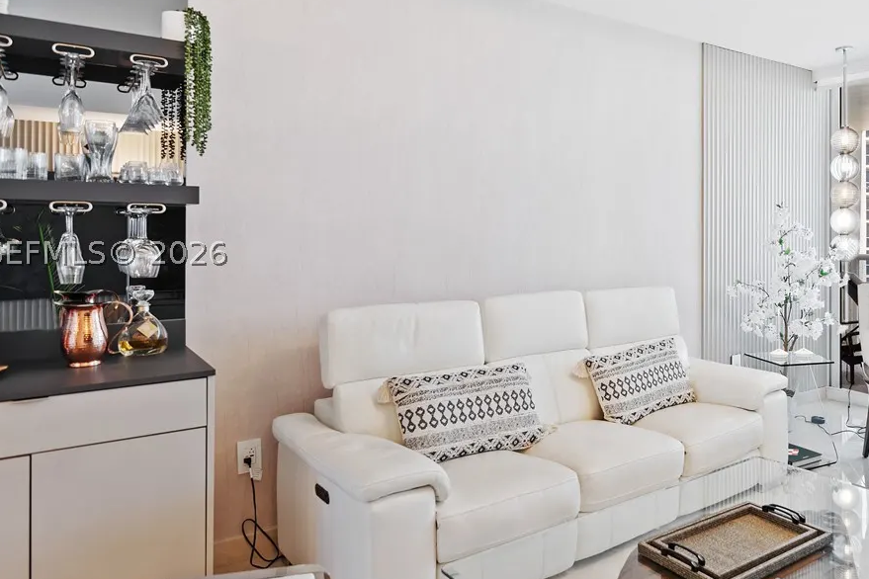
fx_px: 652
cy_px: 251
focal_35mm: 27
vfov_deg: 47.8
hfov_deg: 64.7
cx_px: 614
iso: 100
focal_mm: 14
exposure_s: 1/15
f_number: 2.8
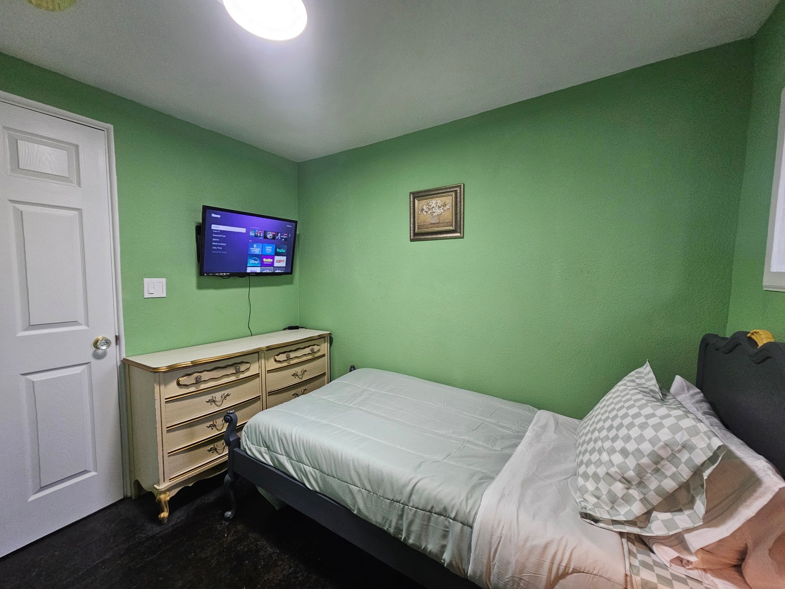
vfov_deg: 89.9
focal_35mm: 13
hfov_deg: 106.2
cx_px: 392
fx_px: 295
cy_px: 294
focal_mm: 2.2
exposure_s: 1/77
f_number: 2.2
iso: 250
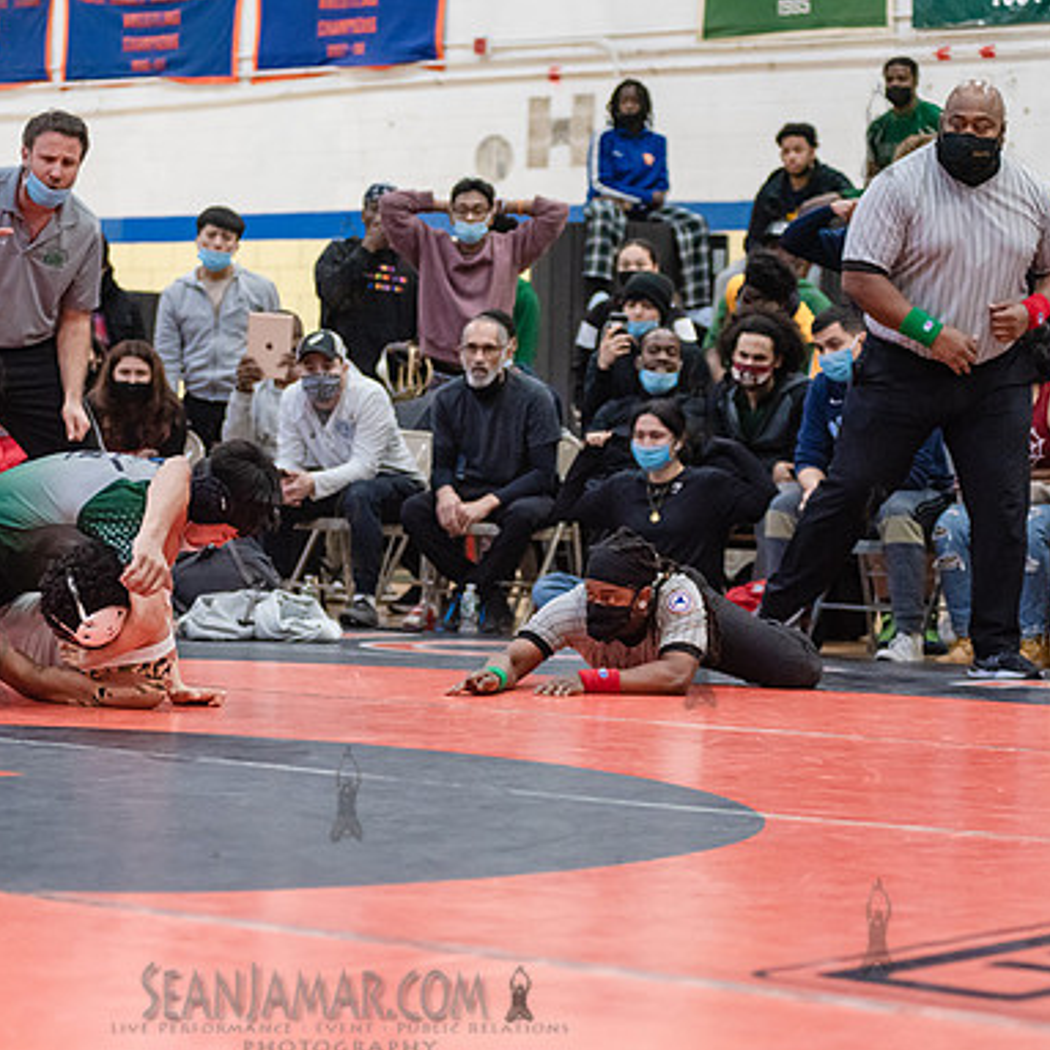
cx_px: 345
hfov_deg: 16.9
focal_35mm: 103
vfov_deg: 16.9
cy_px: 528
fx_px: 3535
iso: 4000
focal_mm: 80
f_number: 3.5
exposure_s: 1/400
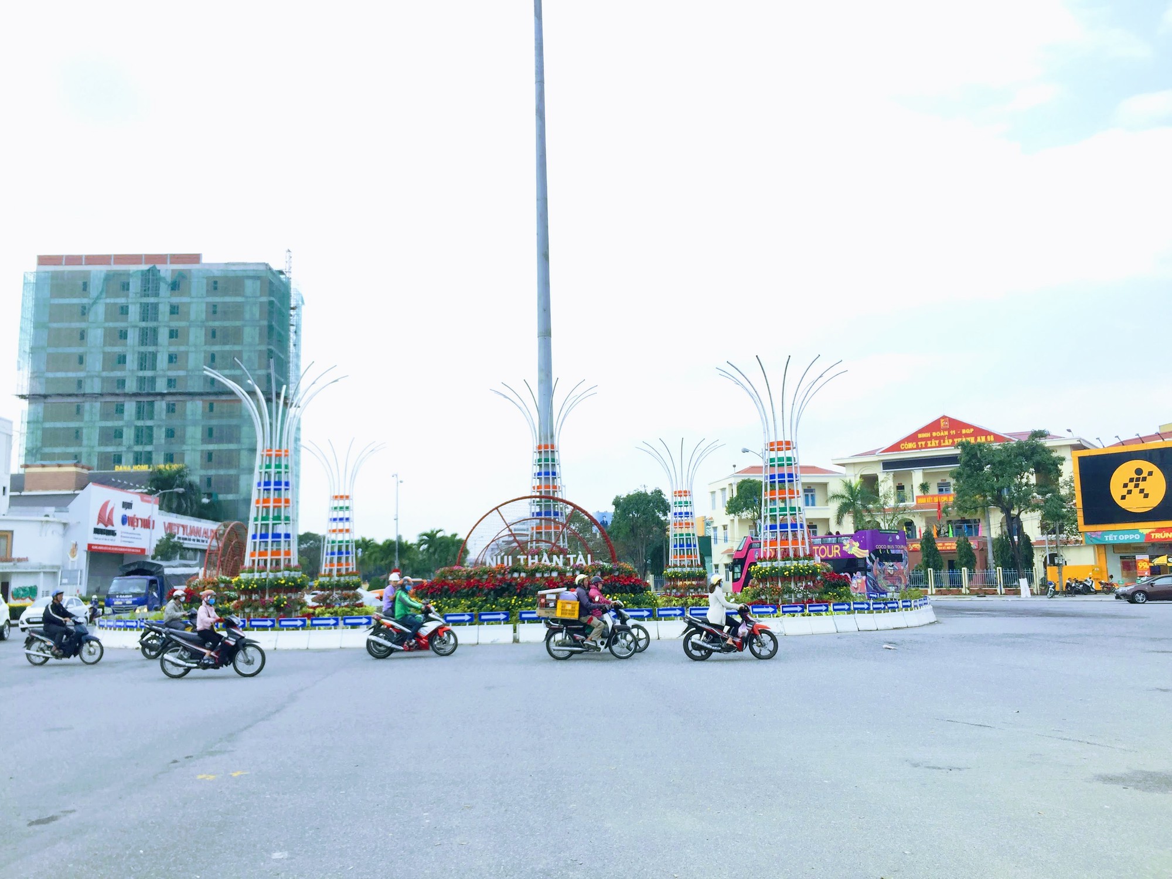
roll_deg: +0.0
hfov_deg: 61.7
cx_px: 586
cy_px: 440
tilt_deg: +8.1
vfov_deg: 48.2
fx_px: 982
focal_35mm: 29
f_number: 2.2
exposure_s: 1/746
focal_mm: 4.15
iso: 32
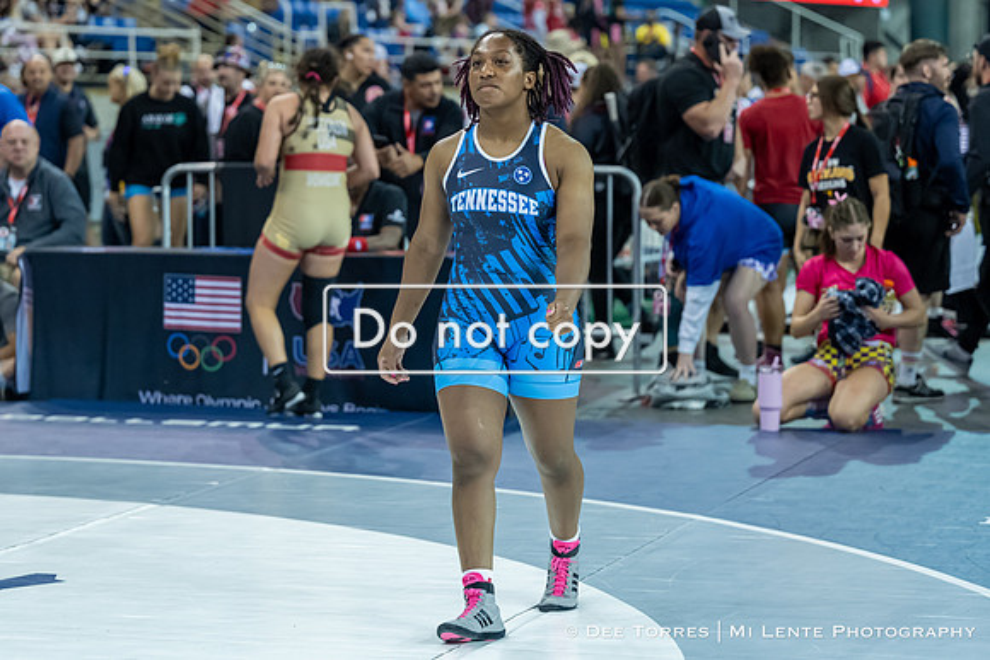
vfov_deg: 11.9
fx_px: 3175
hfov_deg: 17.7
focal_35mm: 115
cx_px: 427
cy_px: 256
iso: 2800
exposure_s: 1/800
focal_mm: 87
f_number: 2.8
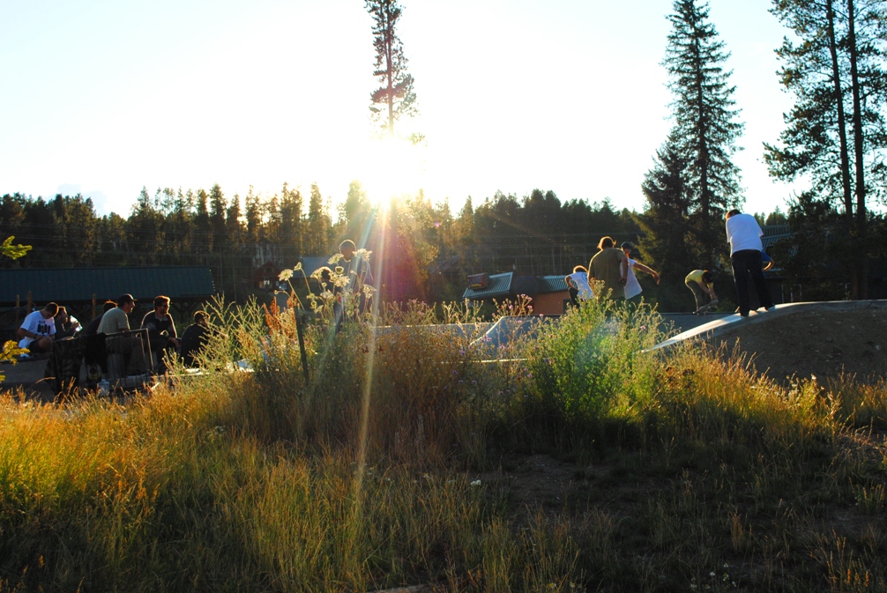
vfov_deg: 26.0
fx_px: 1282
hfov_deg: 38.1
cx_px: 486
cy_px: 253
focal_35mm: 52
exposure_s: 1/800
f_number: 5.6
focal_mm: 30
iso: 400
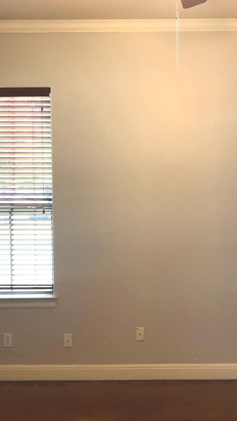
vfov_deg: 49.4
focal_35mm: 41
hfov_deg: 28.6
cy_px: 210
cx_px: 174
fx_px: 458
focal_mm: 3.99
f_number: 1.8
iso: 32
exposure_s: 1/30
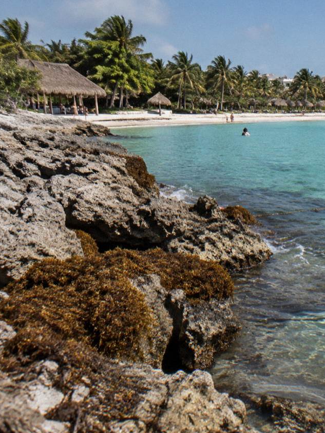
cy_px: 217
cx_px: 316
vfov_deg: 37.5
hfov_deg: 27.1
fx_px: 638
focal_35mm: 51
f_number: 11
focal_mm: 35
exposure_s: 1/250
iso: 400
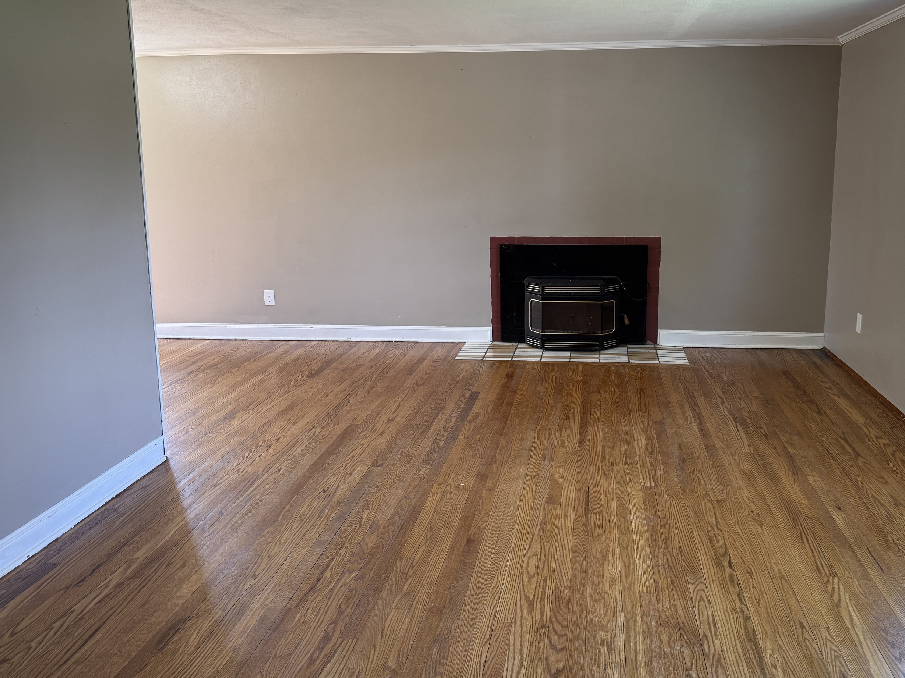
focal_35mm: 30
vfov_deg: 46.6
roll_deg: +0.1
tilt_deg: -9.3
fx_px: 784
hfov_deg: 59.8
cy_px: 284
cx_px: 512
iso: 125
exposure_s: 1/120
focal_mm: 6.76
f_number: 1.78
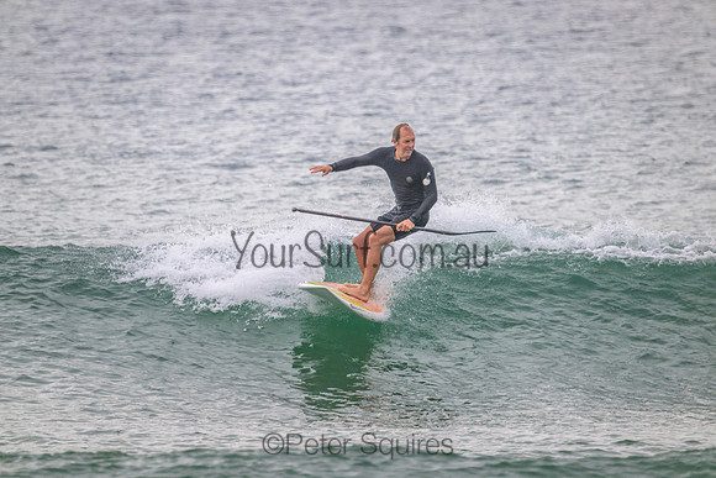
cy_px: 239
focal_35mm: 800
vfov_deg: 1.7
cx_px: 358
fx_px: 15914
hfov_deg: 2.6
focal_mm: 800
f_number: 11
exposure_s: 1/2000
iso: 1600
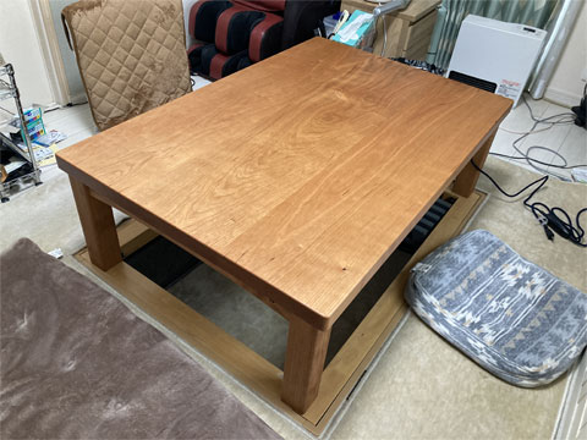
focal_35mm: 28
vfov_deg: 49.7
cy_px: 220
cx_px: 294
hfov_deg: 63.4
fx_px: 475
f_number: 1.8
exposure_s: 1/60
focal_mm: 3.99
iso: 250
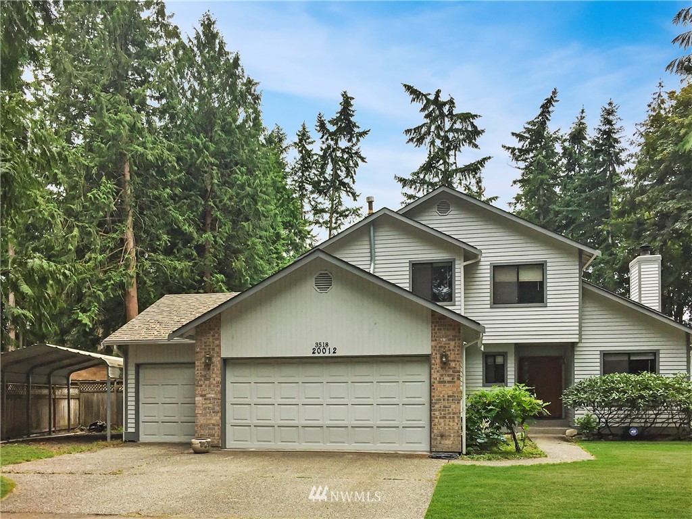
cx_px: 346
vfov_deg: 48.2
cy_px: 260
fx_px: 580
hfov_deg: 61.7
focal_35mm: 29
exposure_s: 1/680
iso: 32
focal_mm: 4.15
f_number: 2.2
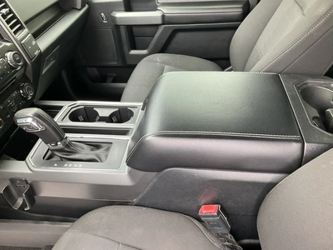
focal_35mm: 29
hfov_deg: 61.7
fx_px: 279
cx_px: 166
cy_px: 125
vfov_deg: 48.2
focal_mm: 3
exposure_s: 1/60
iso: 80
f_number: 1.8
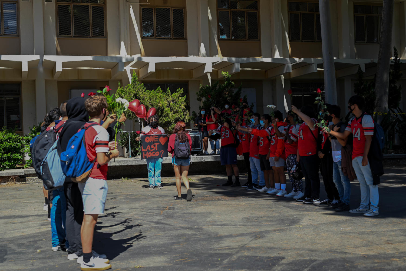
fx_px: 564
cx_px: 203
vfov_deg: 27.0
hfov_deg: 39.6
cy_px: 136
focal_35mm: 50
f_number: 4
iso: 160
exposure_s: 1/500
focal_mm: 50
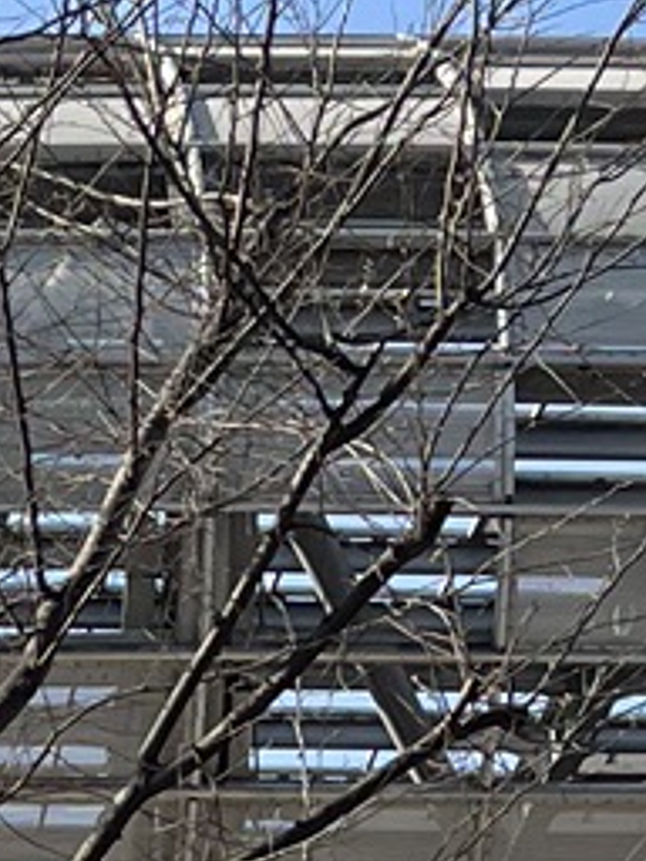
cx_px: -468
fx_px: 5051
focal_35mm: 203
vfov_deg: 9.5
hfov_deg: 7.1
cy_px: 1228
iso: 50
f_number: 1.6
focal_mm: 5.1
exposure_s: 1/2137
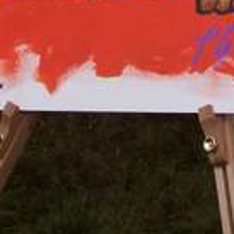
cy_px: -237
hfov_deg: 8.3
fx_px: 1614
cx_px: 137
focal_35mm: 211
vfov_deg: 7.9
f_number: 5.6
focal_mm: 10.7
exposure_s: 1/700
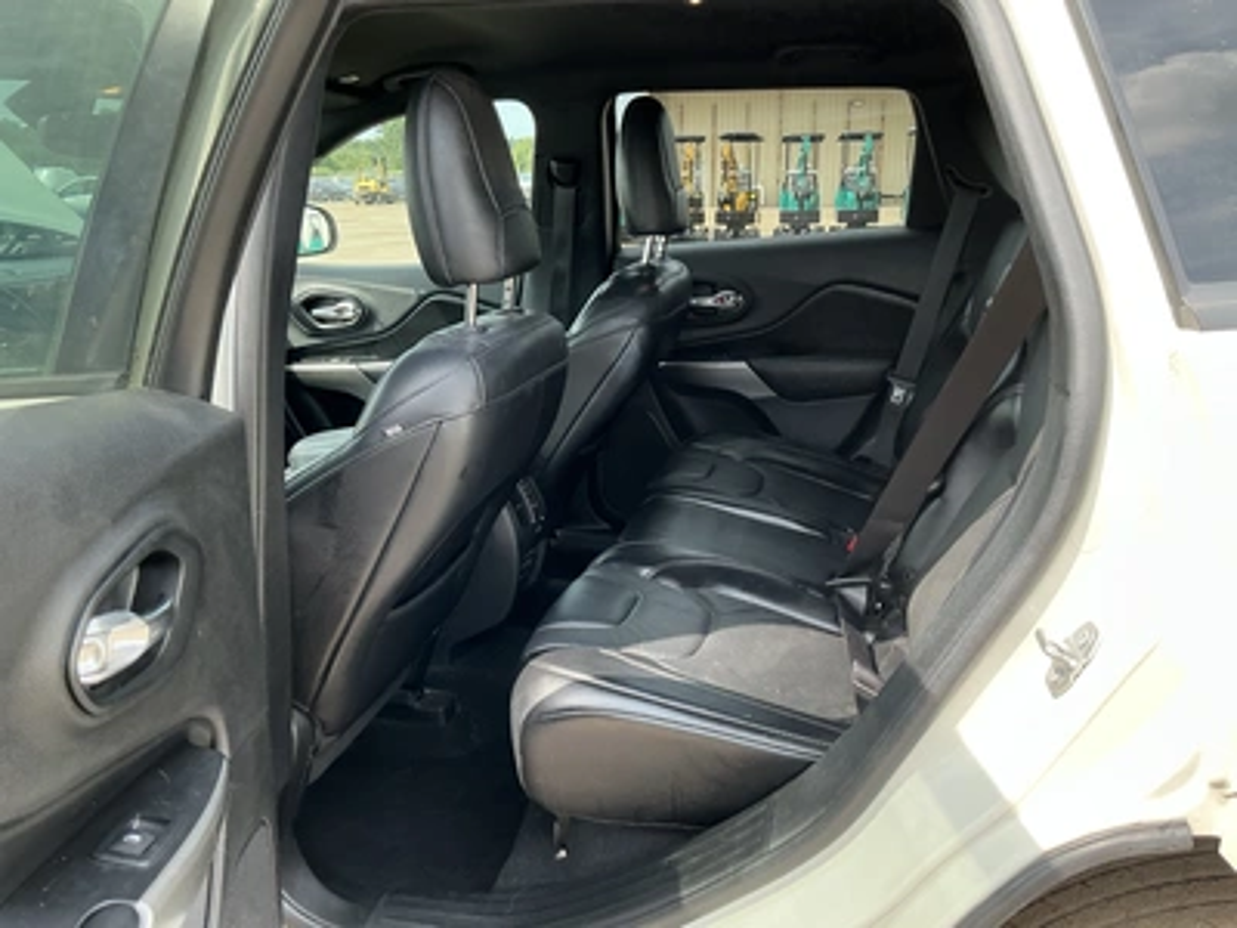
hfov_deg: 63.4
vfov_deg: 49.7
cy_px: 464
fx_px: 1001
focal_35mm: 28
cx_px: 618
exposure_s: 1/183
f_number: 1.8
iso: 25
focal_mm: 3
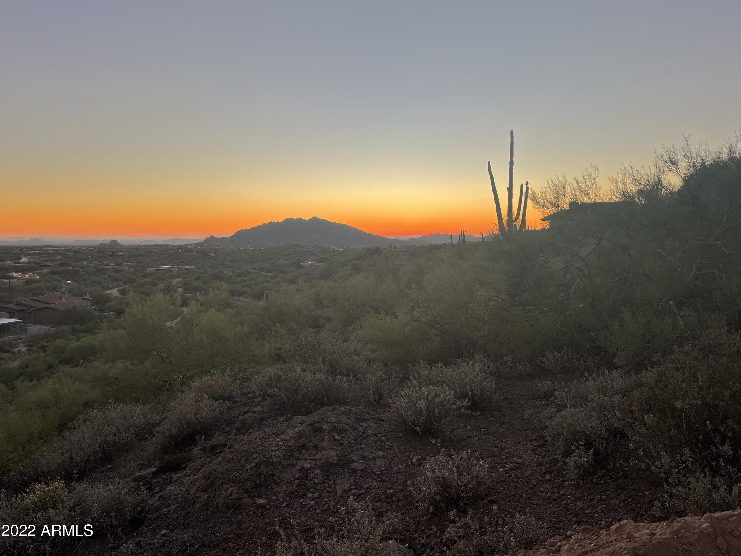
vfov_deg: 53.1
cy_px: 278
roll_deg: +0.4
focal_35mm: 26
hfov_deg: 67.3
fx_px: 557
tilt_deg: -5.2
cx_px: 370
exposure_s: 1/262
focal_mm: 5.1
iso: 40
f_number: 1.6
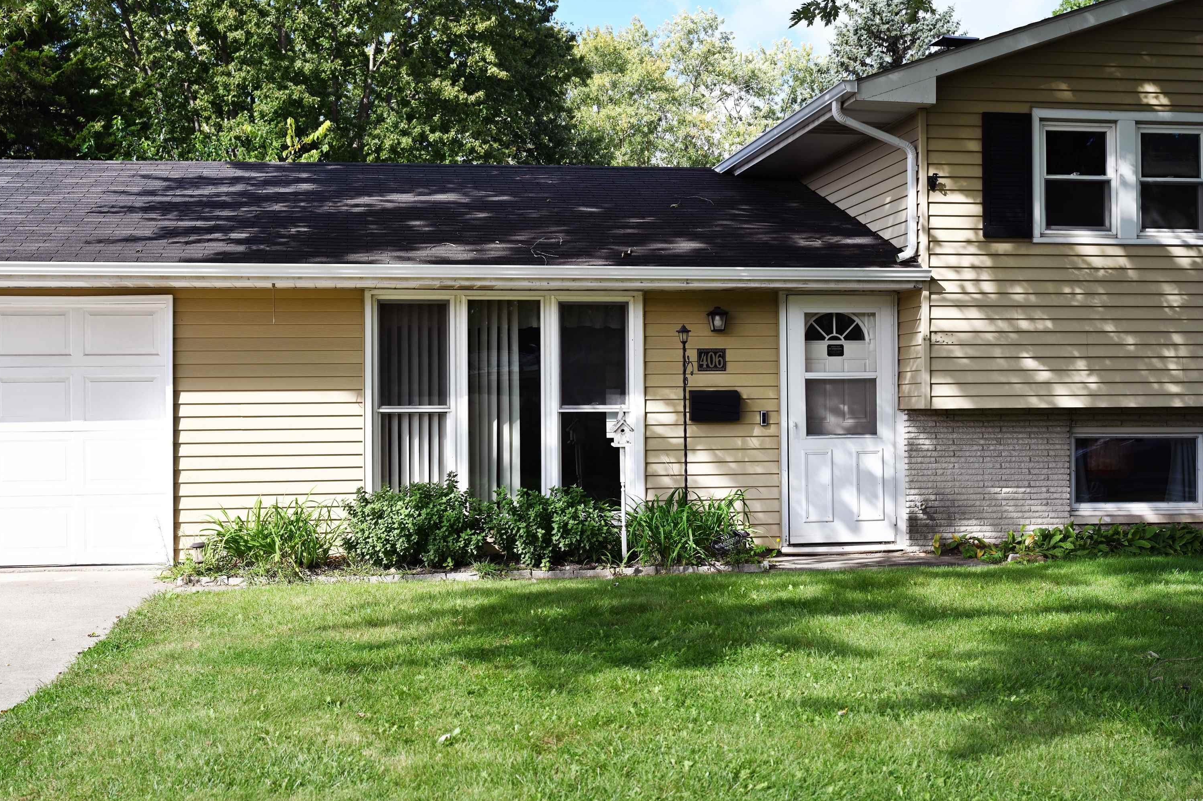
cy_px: 402
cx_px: 603
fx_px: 1570
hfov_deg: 41.9
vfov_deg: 28.6
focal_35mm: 47
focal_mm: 46
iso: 100
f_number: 6.3
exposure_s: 1/320
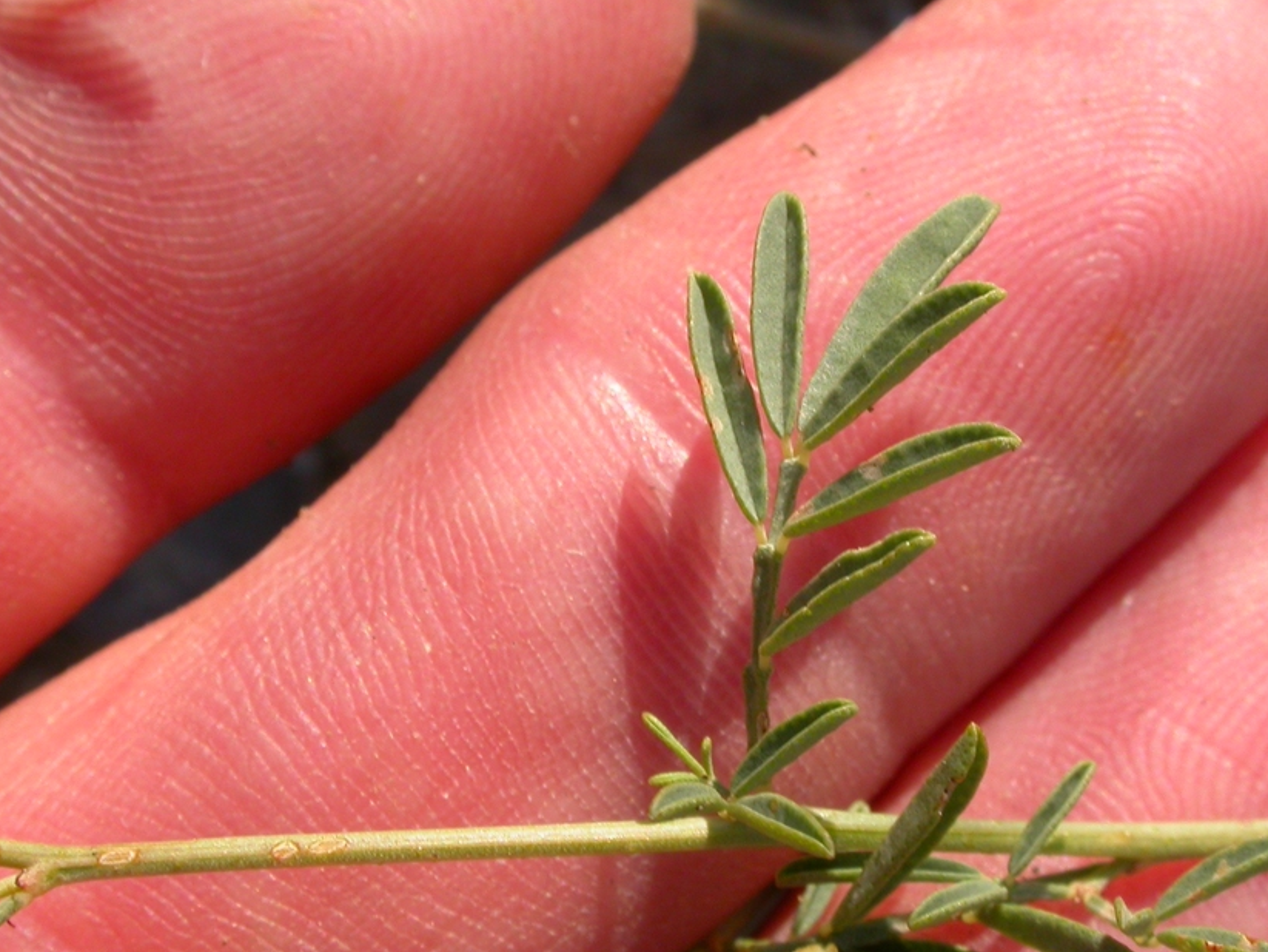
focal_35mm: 97
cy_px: 401
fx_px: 3555
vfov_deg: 15.2
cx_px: 747
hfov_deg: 20.2
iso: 100
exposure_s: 1/224
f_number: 7.9
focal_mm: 16.2
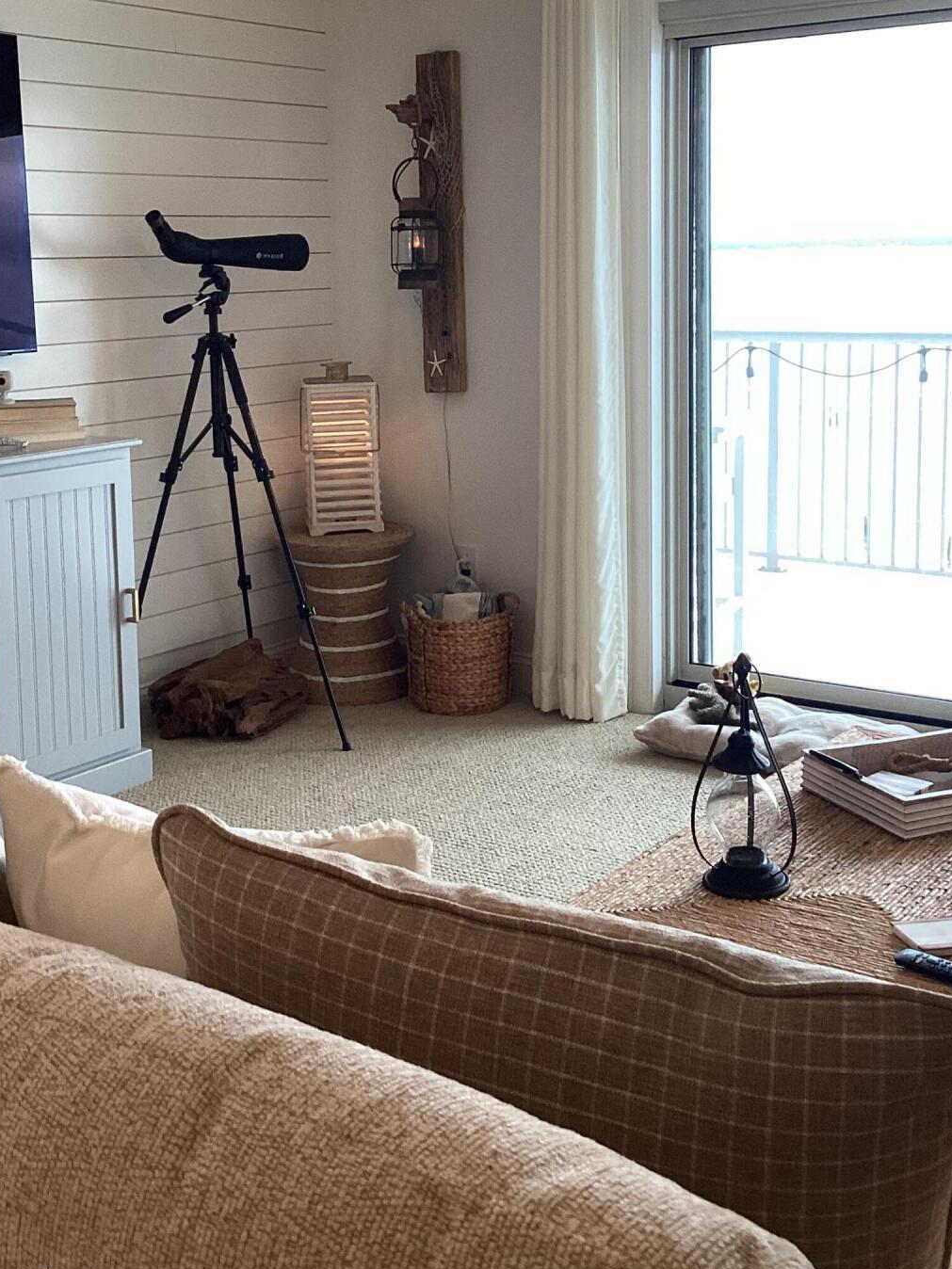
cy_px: 444
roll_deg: +0.0
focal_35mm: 46
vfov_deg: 40.8
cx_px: 412
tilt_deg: -6.4
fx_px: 1687
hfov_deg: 31.5
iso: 100
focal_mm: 3.3
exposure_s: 1/120
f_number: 2.4
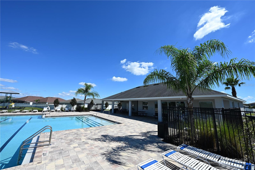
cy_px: 85
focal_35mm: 14
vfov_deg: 81.2
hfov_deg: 104.3
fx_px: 99
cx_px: 128
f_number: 7.1
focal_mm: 14
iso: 100
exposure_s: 1/400
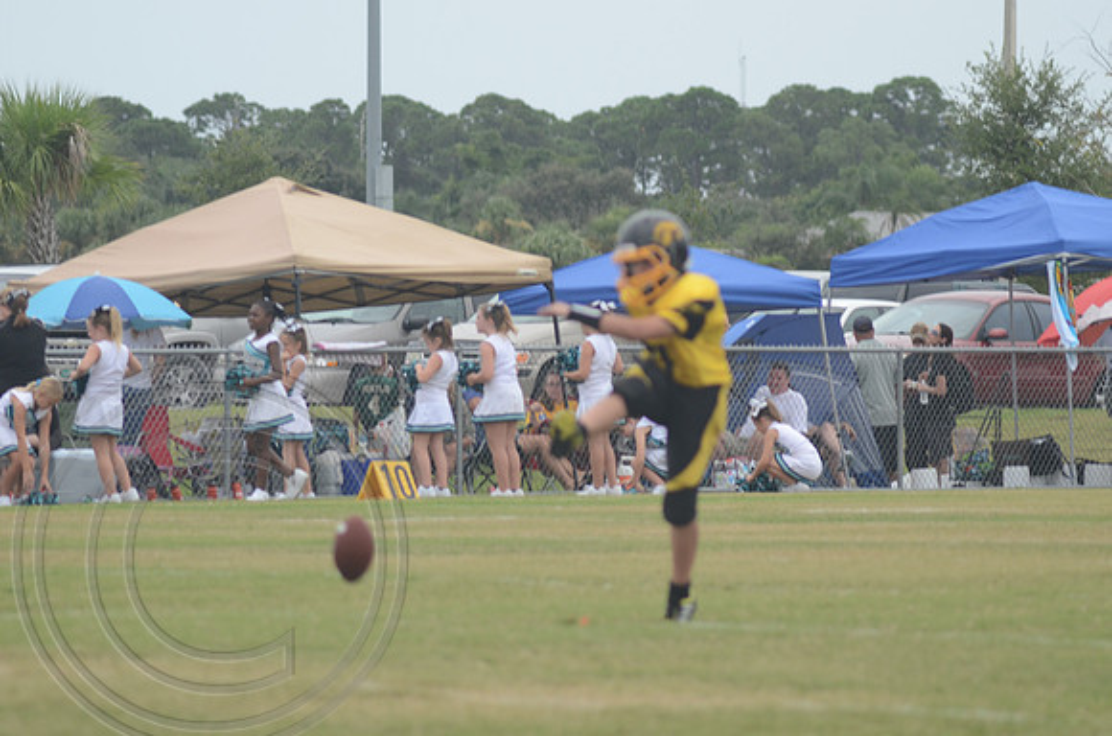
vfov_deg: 4.0
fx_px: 10633
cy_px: 368
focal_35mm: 345
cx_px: 556
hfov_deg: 6.0
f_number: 5.6
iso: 400
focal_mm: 230
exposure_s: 1/800
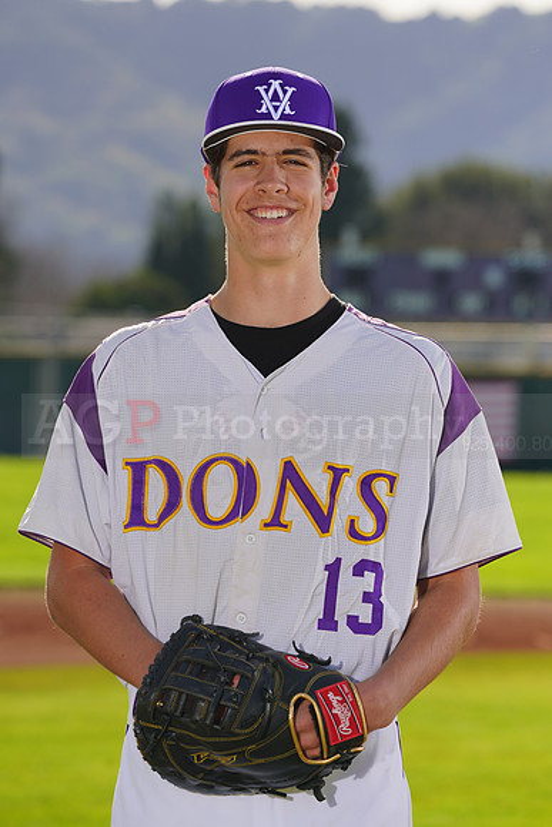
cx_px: 276
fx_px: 5815
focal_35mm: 253
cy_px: 414
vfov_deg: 8.1
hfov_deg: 5.4
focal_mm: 253
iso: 100
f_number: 9
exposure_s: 1/250
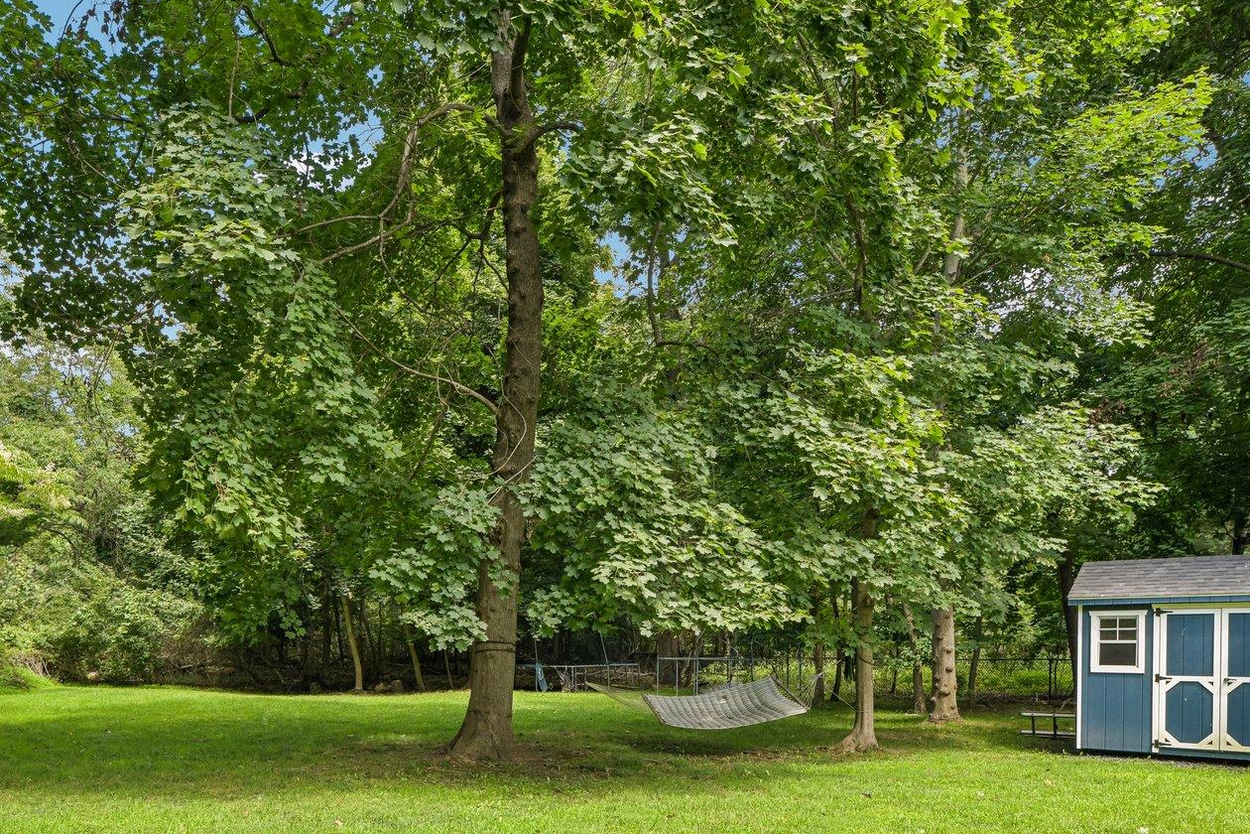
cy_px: 634
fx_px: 903
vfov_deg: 47.5
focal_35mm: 26
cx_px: 508
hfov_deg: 68.8
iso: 160
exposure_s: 1/50
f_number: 9
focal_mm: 16
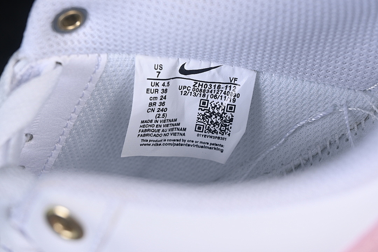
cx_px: 189
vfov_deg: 18.2
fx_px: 787
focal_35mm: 75
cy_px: 126
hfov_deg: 27.0
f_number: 7.1
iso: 160
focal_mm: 50
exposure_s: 1/80
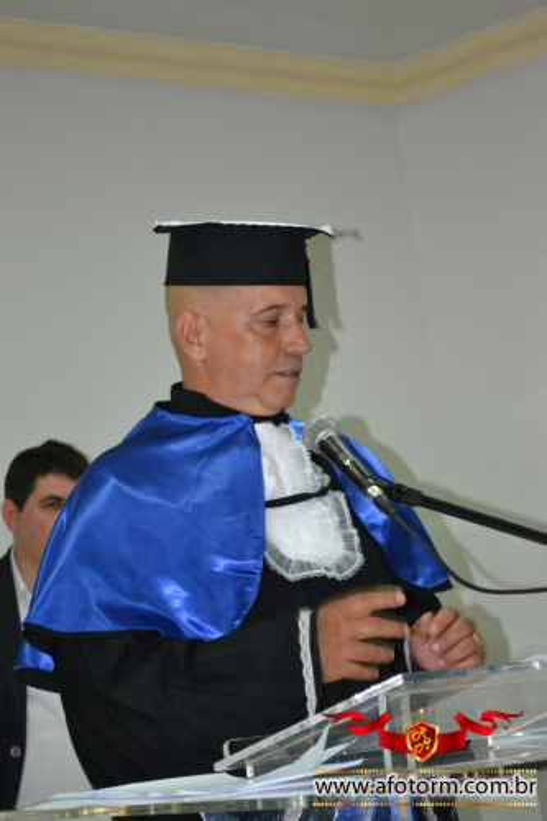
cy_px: 410
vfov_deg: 24.6
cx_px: 274
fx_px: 1881
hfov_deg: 16.5
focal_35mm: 82
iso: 3200
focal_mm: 55
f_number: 5.6
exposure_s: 1/60
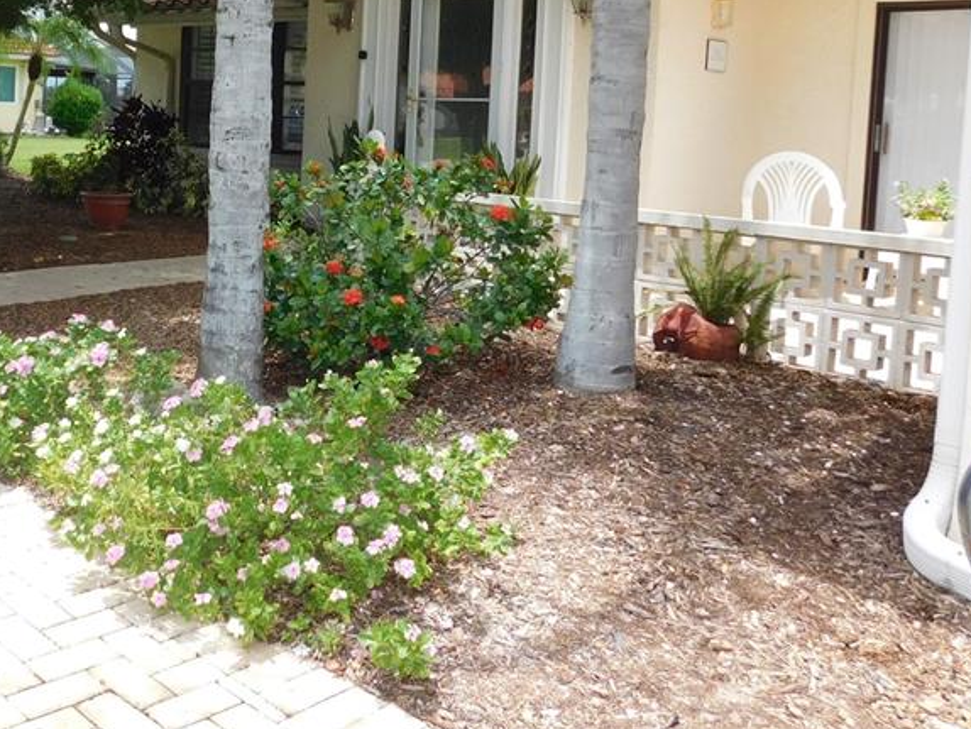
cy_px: 181
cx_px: 210
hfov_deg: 43.8
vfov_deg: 34.4
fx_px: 1151
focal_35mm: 41
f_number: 3
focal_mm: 4
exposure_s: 1/640
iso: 125
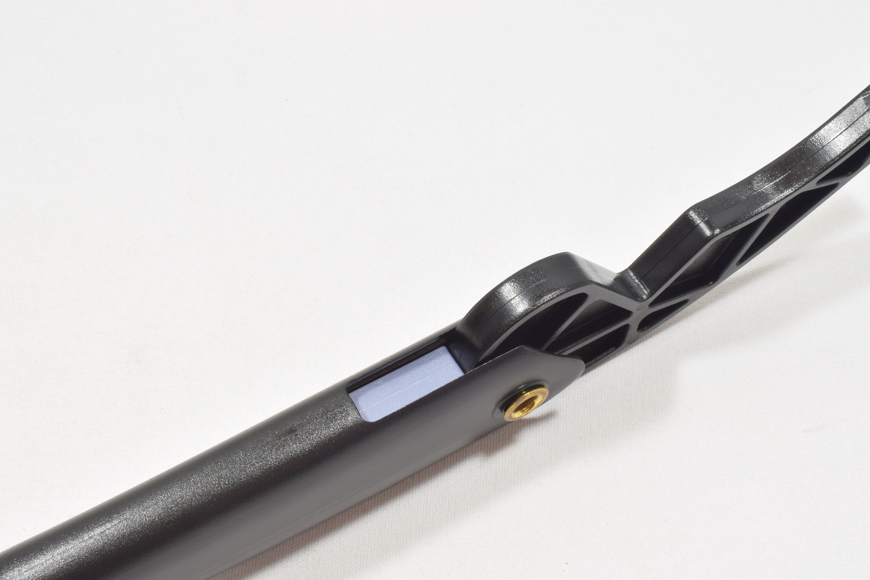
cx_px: 428
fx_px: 1176
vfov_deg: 27.7
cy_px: 335
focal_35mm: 49
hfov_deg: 40.6
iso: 100
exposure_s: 2
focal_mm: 25
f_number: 25
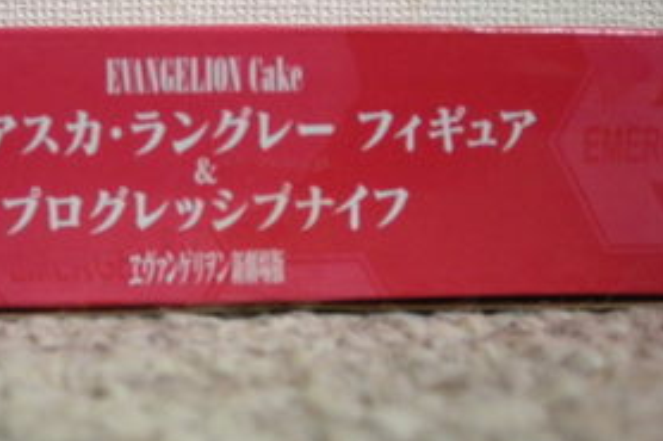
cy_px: 218
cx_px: 184
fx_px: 1012
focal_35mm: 55
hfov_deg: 35.6
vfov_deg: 24.6
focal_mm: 5.7
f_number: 2.8
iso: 400
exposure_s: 1/8.1
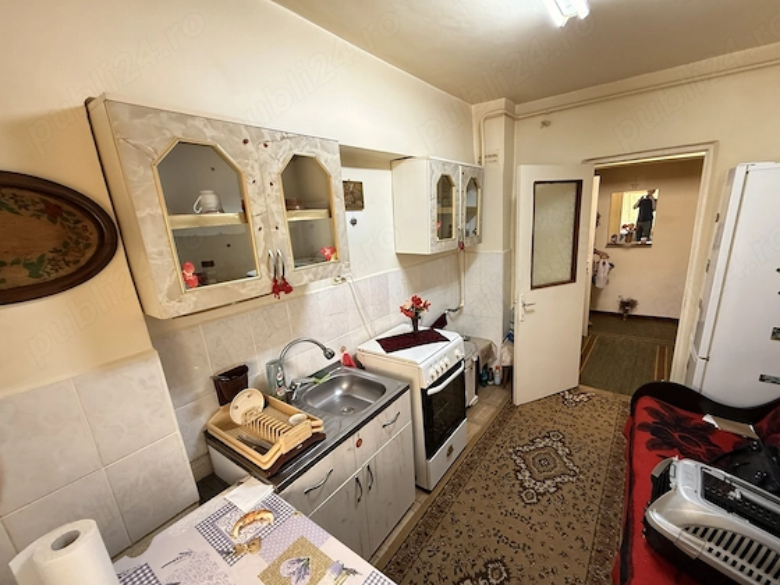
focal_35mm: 15
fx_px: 338
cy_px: 306
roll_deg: +4.1
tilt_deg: -14.1
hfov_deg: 98.1
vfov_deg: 81.7
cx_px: 408
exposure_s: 1/50
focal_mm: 2.22
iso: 250
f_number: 2.2
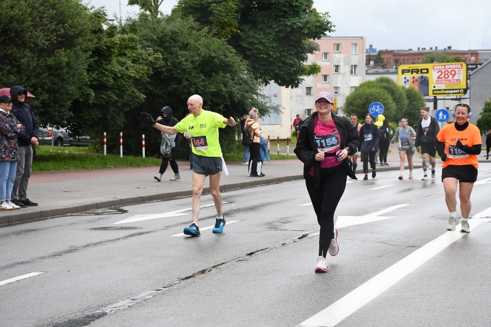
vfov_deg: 14.7
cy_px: 164
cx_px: 246
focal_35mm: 93
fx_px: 1268
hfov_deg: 21.9
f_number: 9
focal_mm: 62
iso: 1000
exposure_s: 1/1250
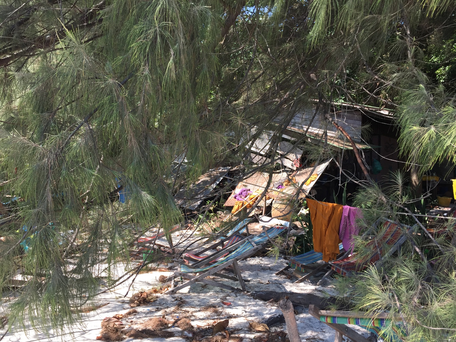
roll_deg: -2.4
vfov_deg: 48.2
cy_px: 171
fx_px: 382
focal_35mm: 29
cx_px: 228
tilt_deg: +0.3
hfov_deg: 61.7
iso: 32
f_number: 2.2
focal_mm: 4.15
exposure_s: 1/549
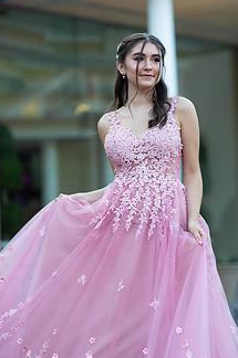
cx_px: 138
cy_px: 204
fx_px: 1174
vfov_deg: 17.4
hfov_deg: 11.6
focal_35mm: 118
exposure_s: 1/640
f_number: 2
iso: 250
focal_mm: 85
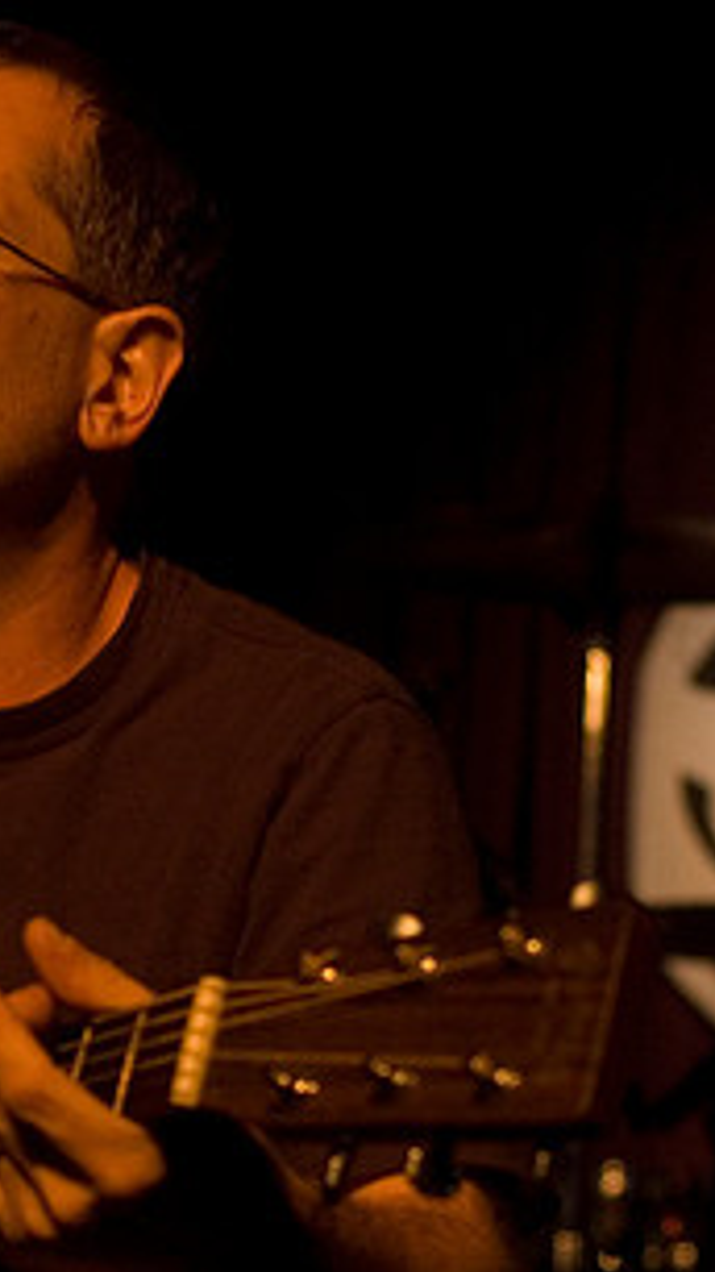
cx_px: 75
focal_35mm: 143
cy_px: 794
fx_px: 4822
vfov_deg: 15.0
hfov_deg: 8.5
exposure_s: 1/50
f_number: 3.2
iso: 800
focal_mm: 48
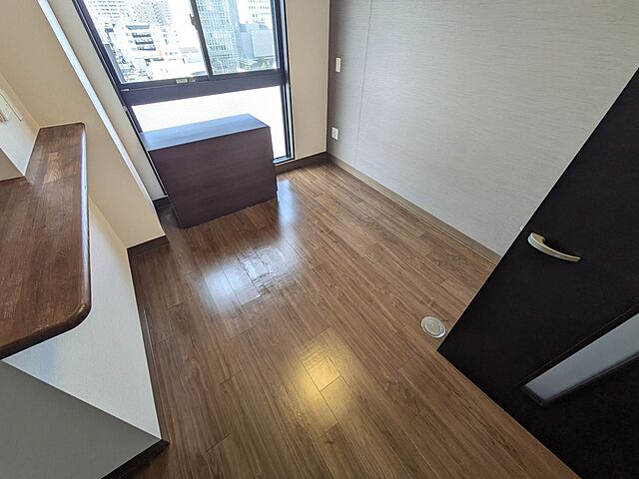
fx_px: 258
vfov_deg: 85.7
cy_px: 240
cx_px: 320
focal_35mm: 14
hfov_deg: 102.1
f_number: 2.2
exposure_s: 1/120
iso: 59
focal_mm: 1.83
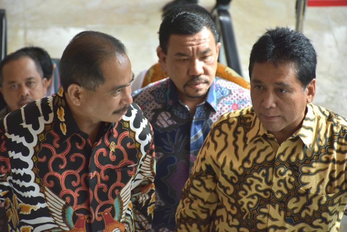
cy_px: 116
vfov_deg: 7.9
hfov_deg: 11.8
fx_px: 1678
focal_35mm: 174
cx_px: 174
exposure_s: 1/60
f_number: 5.6
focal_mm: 116
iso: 800
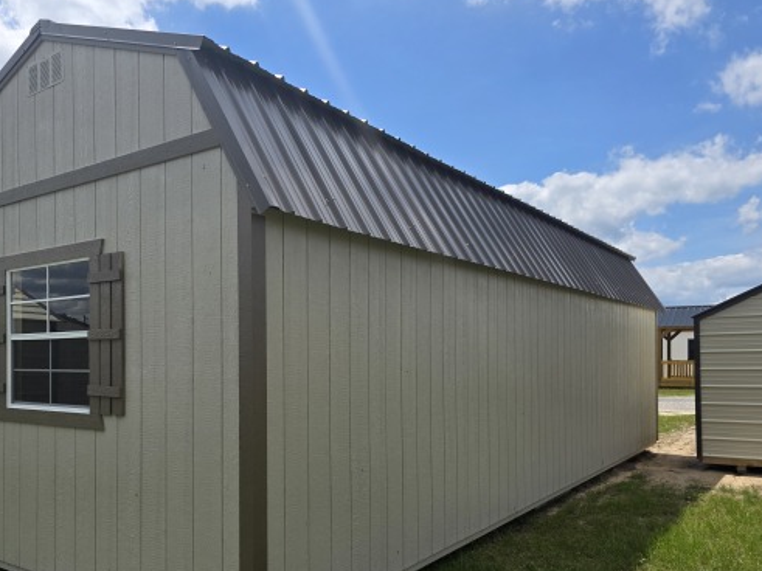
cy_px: 352
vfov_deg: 46.4
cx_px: 289
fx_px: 660
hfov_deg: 59.3
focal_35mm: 30
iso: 80
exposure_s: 1/7626
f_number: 1.7
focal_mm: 6.3
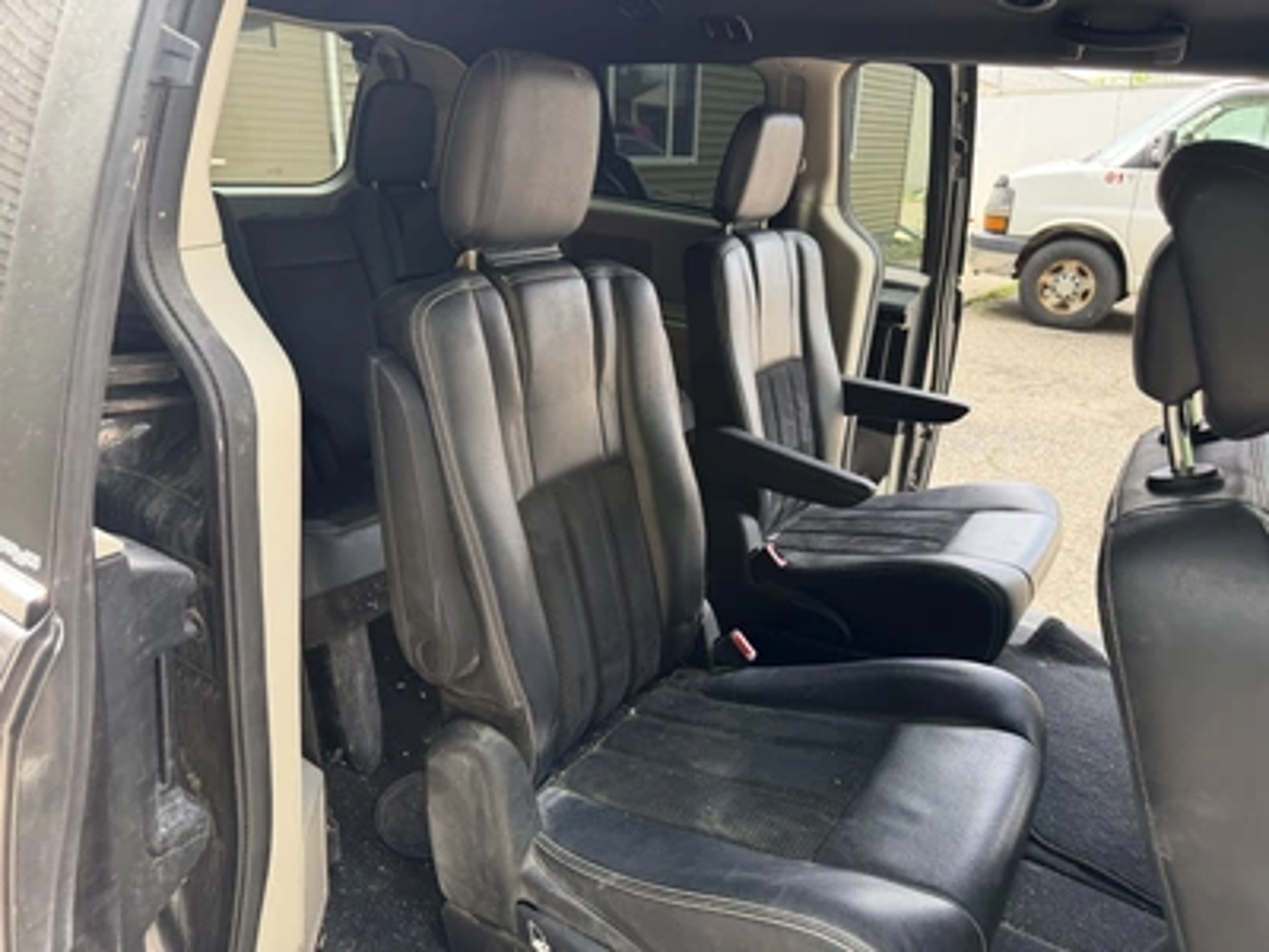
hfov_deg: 71.6
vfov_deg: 56.8
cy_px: 476
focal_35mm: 24
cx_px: 634
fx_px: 880
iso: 100
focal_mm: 6.76
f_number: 1.78
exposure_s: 1/177
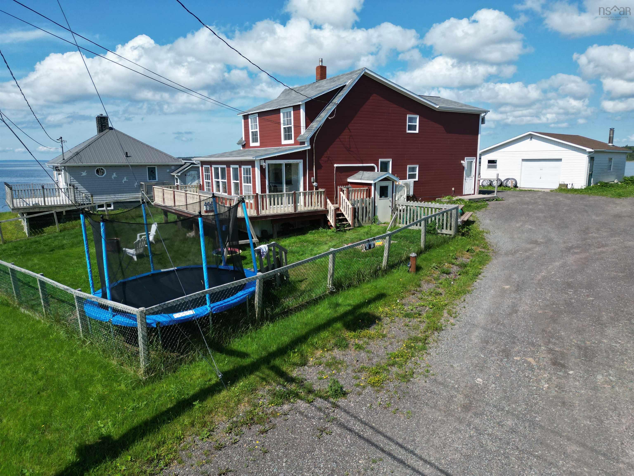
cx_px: 317
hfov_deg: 71.6
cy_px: 238
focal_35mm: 24
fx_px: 440
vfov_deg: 56.8
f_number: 1.7
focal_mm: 6.72
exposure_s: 1/4000
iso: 130
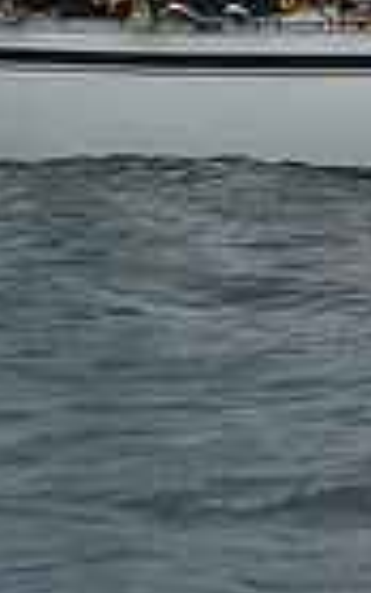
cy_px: 23
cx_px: 128
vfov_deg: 7.0
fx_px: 4800
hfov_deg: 4.4
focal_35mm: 297
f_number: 6.3
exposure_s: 1/800
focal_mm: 70
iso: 250
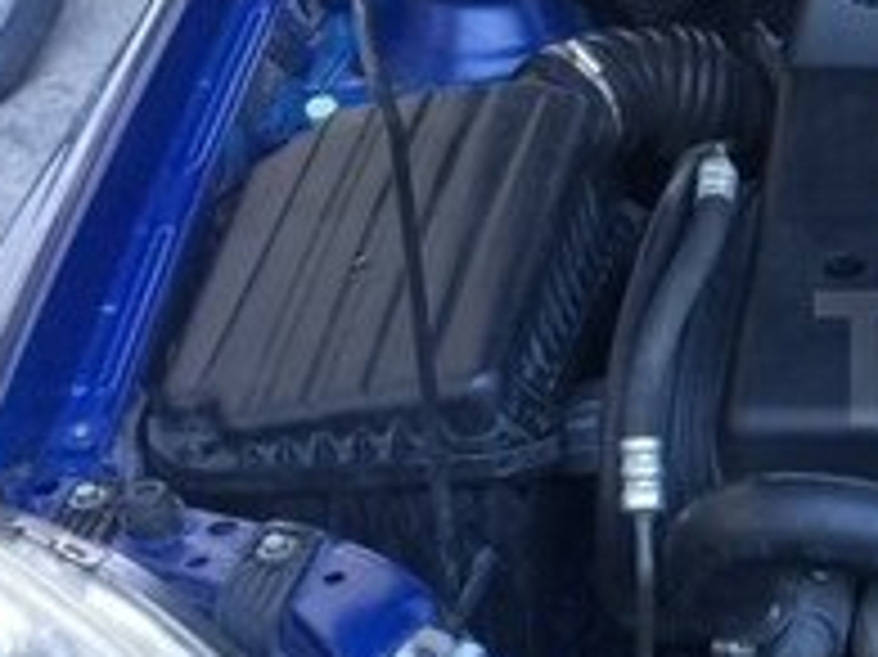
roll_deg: +3.0
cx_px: 1274
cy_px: 358
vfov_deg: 15.1
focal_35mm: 98
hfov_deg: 18.1
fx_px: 2484
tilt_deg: -29.5
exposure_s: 1/33
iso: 50
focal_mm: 4.15
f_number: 2.2
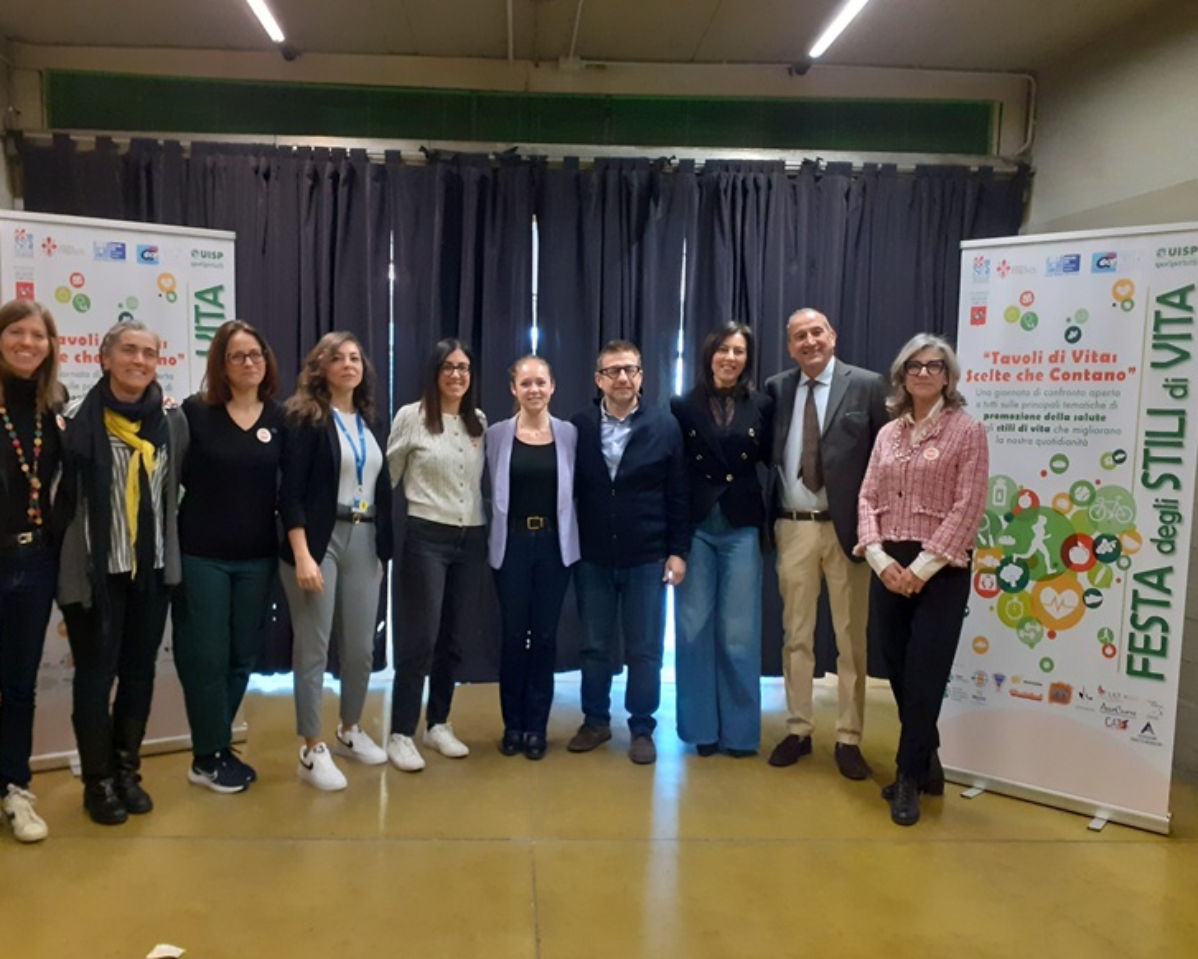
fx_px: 1029
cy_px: 481
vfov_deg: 50.0
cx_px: 552
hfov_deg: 60.4
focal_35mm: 29
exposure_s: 1/25
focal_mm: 3.6
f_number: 1.9
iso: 400
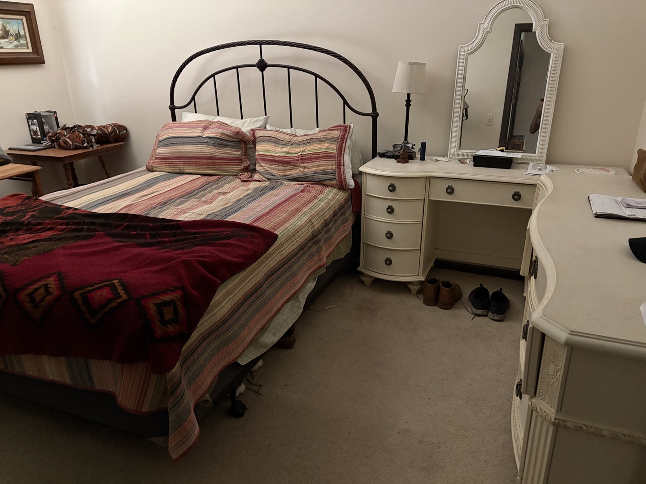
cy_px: 242
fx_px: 485
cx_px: 323
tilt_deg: -21.0
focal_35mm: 26
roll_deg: +0.7
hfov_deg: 67.3
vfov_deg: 53.1
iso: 800
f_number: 1.6
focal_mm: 5.96
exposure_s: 1/30
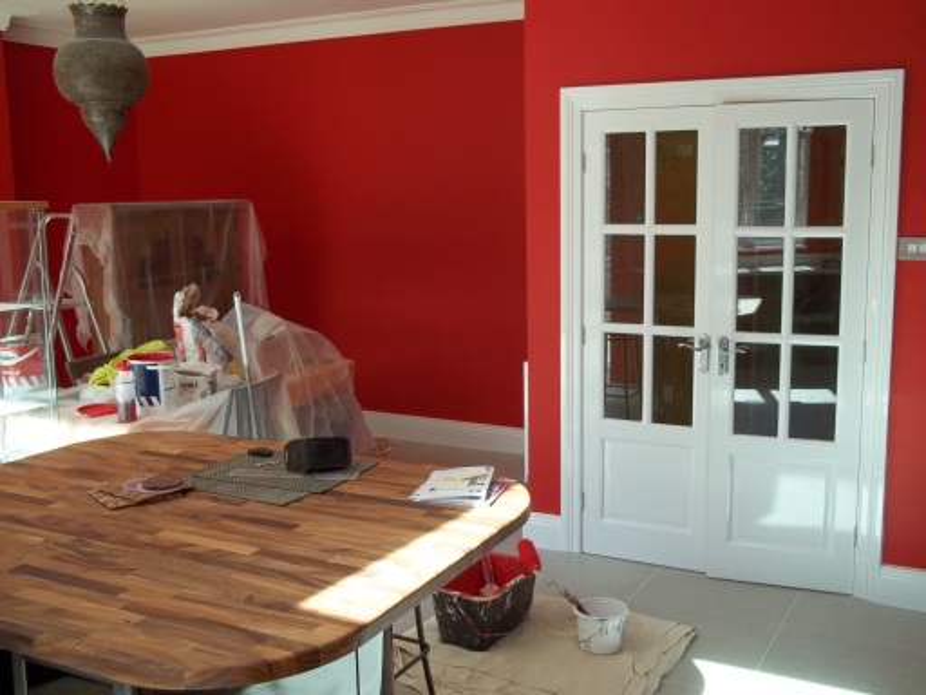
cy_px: 348
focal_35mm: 36
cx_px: 463
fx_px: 963
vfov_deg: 39.7
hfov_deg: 51.4
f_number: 3.1
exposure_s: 1/80
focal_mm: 6.5
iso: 64
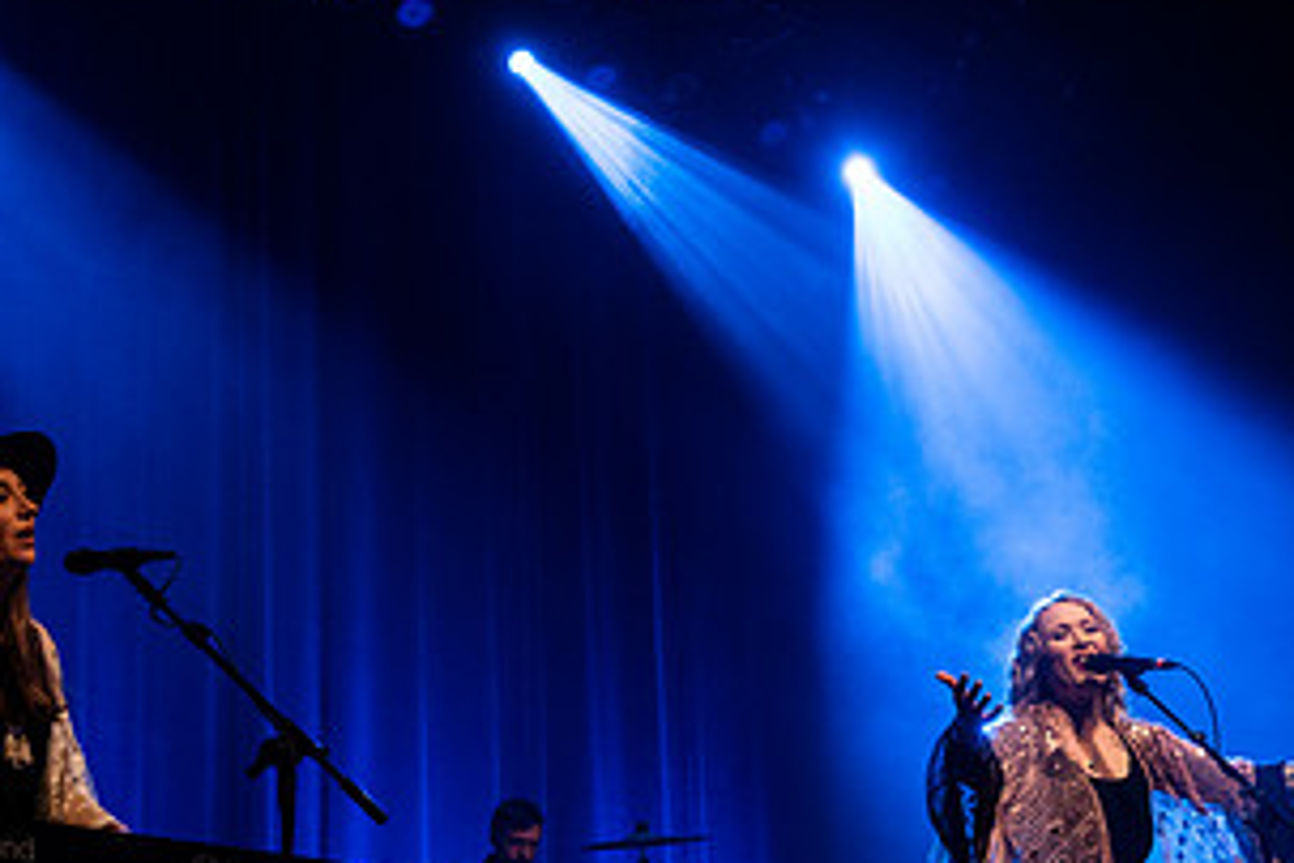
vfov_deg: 20.6
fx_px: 2336
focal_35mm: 65
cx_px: 965
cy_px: 728
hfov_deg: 30.5
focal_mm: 34
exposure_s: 1/200
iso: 2500
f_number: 3.2
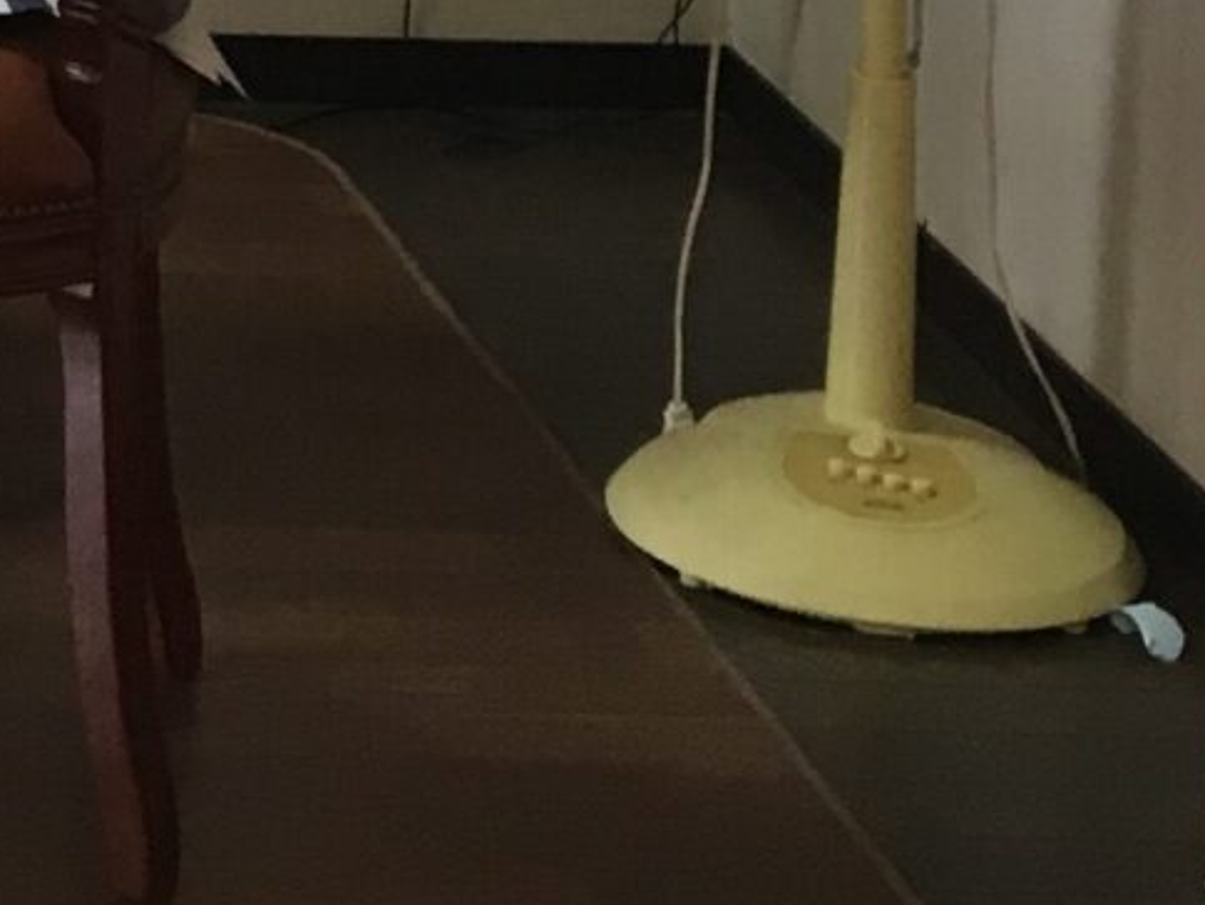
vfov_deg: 8.9
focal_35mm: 153
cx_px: -872
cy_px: -1136
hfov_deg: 12.0
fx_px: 5327
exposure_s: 1/30
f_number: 2.2
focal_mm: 4.15
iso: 64
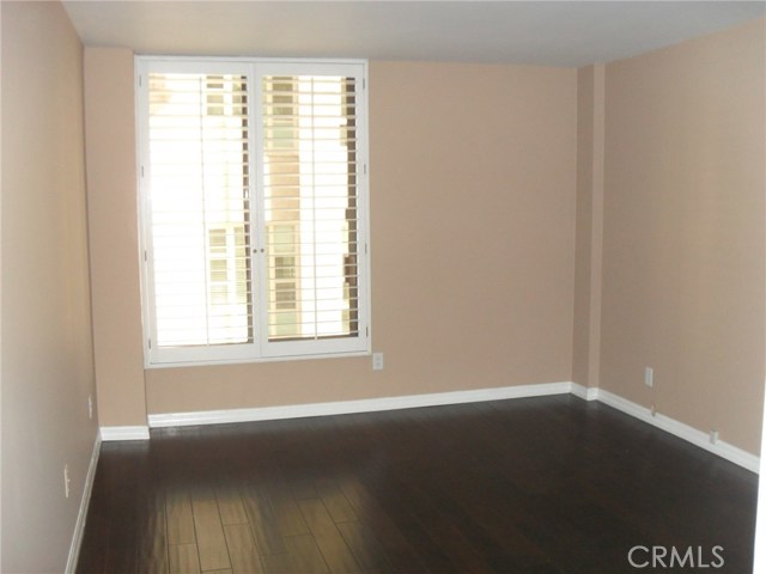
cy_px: 287
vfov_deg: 40.7
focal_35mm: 35
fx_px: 774
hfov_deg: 52.6
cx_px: 383
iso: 240
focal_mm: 6.2
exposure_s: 1/45
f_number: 2.8
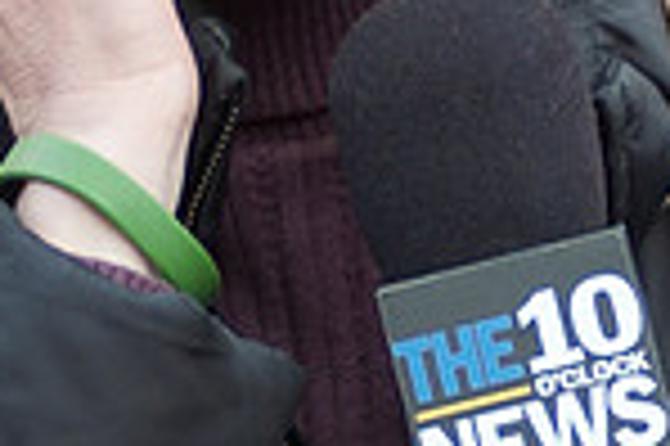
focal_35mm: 590
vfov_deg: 2.3
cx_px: 164
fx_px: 10968
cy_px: -6
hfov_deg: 3.5
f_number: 5
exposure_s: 1/100
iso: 320
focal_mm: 78
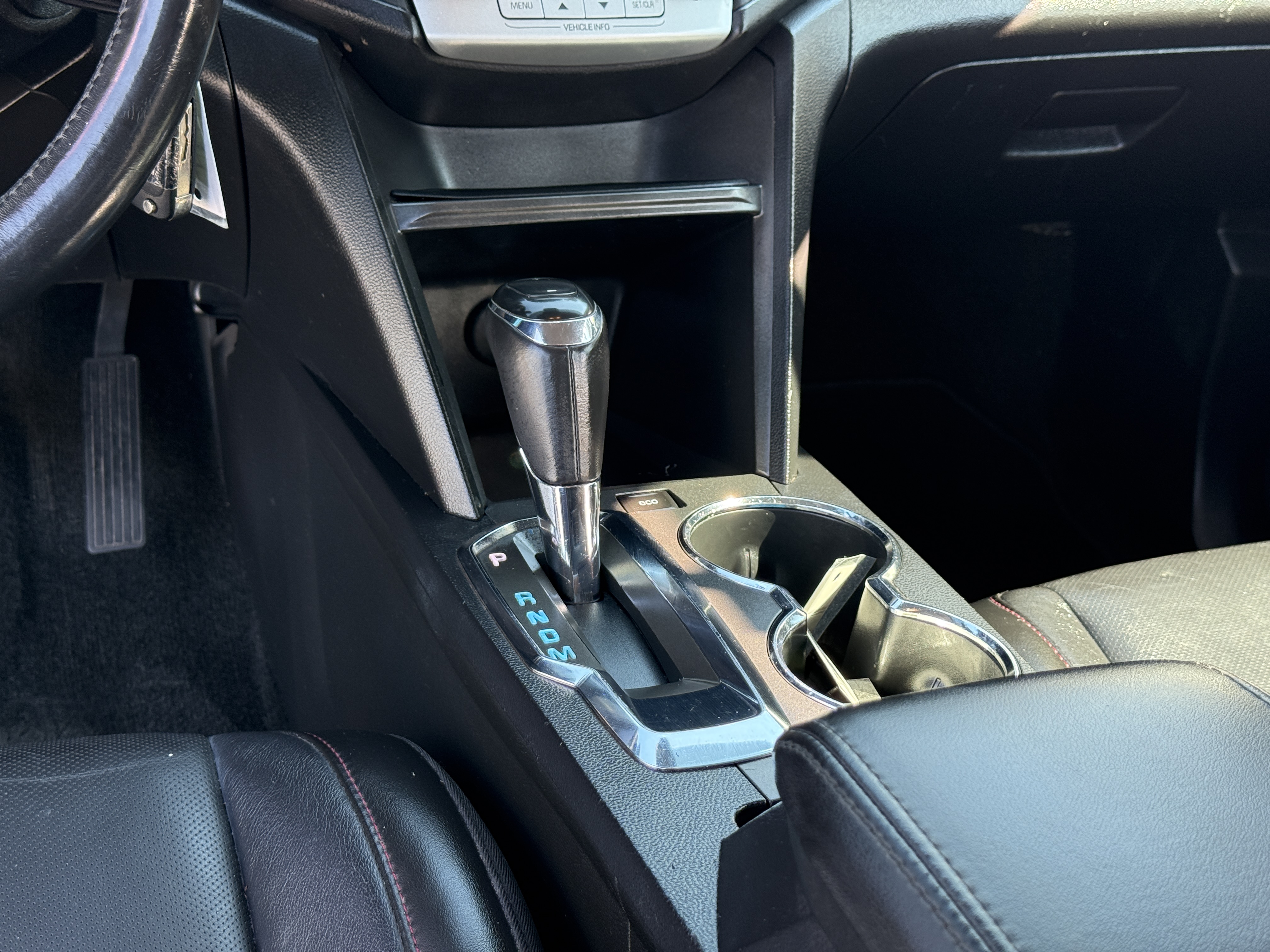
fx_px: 1761
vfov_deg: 30.3
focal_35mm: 48
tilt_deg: -28.8
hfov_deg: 39.7
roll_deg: -4.8
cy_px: 476
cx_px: 635
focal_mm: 6.76
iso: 200
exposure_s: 1/133
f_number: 1.78
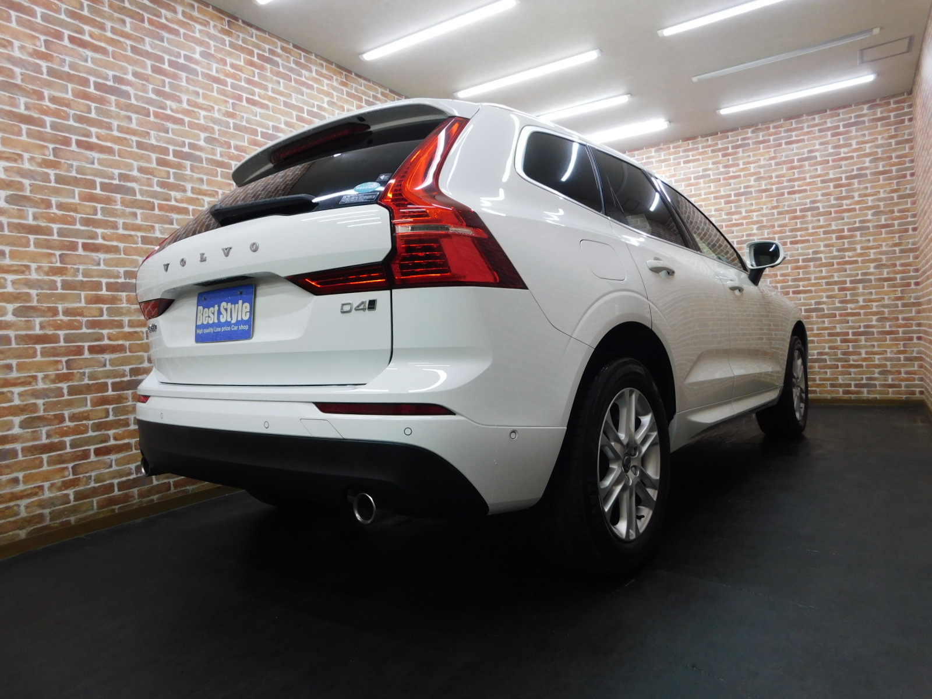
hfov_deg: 73.9
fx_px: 619
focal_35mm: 23
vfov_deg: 58.9
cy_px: 350
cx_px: 466
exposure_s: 1/30
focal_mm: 4
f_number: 3
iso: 160
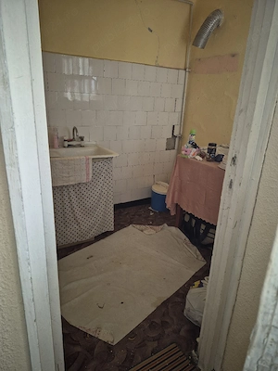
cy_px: 186
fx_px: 246
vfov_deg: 73.9
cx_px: 139
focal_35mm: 23
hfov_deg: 58.9
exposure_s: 1/50
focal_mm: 5.4
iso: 40
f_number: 1.8
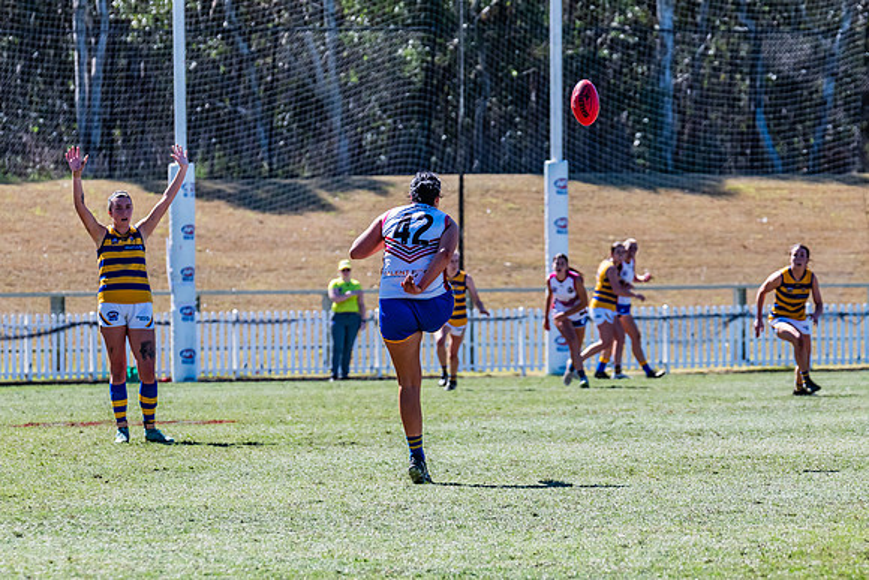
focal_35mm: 353
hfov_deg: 5.8
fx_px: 8515
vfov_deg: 3.9
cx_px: 447
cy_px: 329
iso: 800
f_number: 8
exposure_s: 1/1600
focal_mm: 270
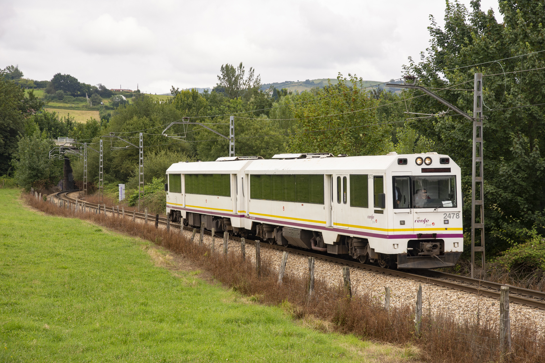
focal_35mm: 78
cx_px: 272
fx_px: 1181
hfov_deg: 26.0
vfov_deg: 17.5
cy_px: 182
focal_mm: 52
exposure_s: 1/640
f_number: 5.6
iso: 250
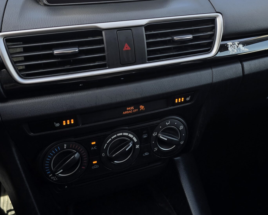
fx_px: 333
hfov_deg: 43.6
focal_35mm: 42
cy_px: 36
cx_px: 163
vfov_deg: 34.3
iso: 20
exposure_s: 1/196
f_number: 1.7
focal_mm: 6.3
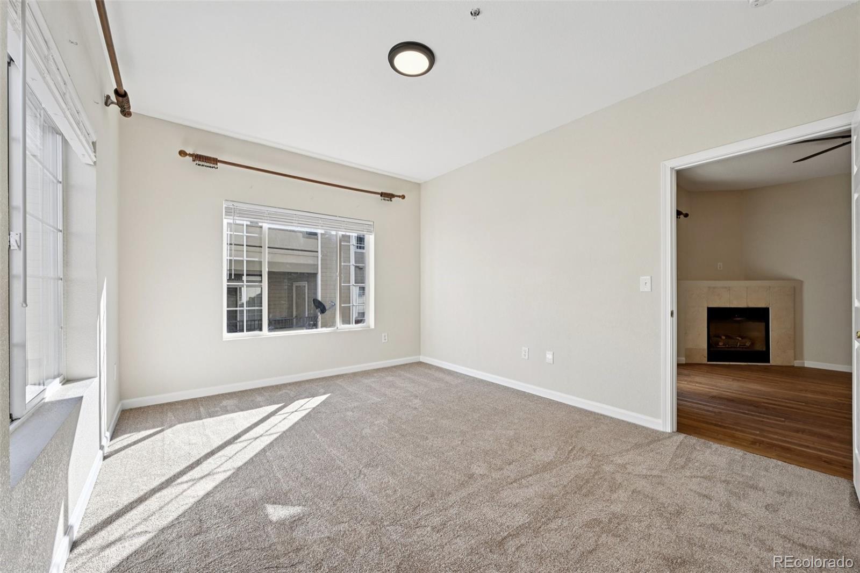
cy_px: 286
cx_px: 430
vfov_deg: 81.2
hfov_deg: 104.3
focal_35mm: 14
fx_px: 334
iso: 200
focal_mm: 14
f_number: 13
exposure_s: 1/15
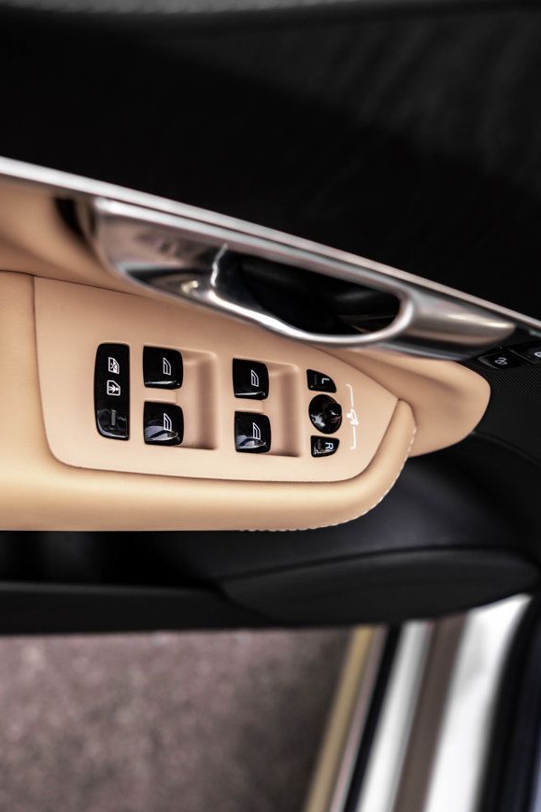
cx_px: 249
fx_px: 947
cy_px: 412
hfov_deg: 31.9
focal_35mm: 42
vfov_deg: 46.4
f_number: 4
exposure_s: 1/200
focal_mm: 38
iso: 1000
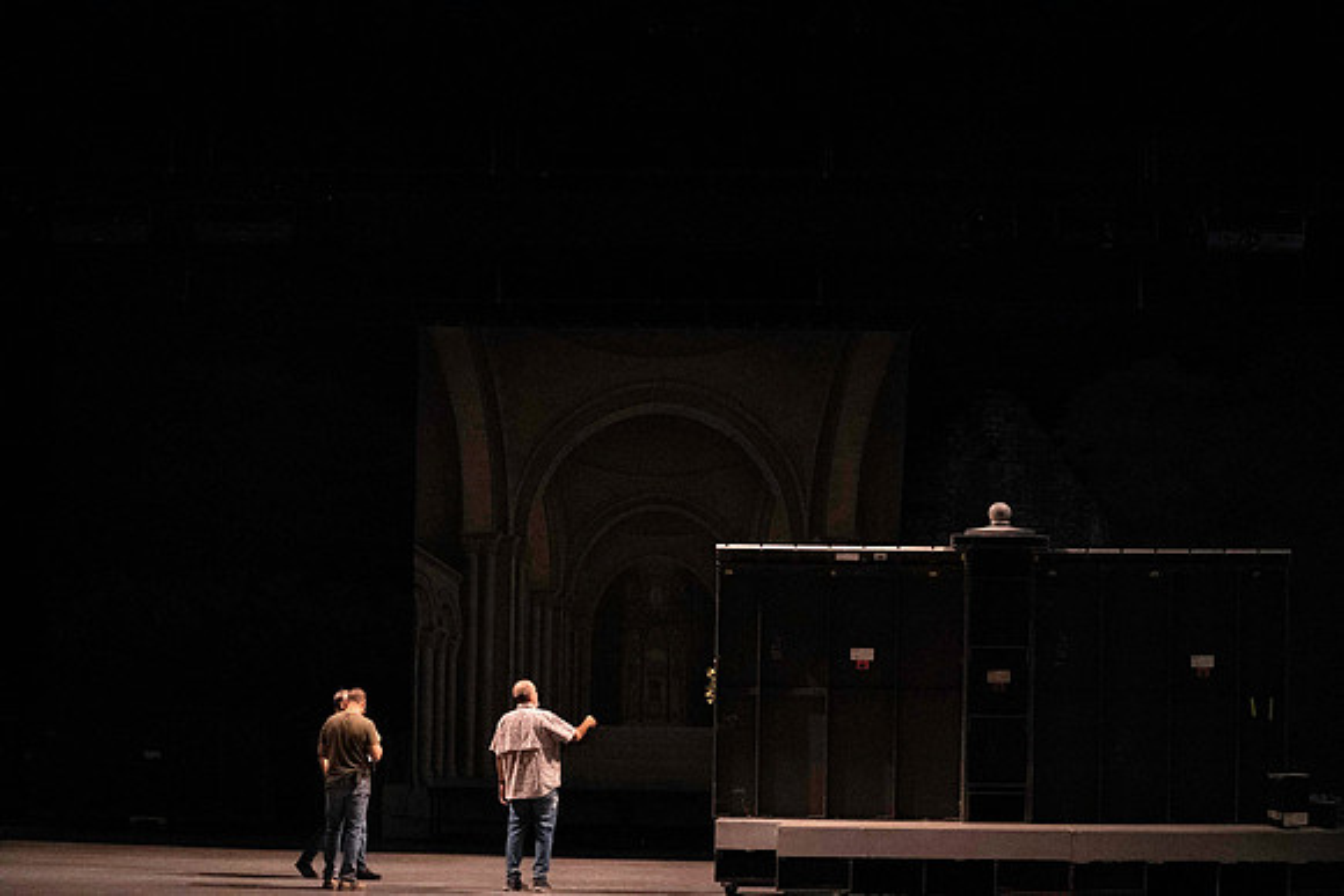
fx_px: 2614
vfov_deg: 19.5
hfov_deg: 28.8
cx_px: 672
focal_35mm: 70
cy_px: 448
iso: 25600
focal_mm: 70
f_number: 5
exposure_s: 1/320
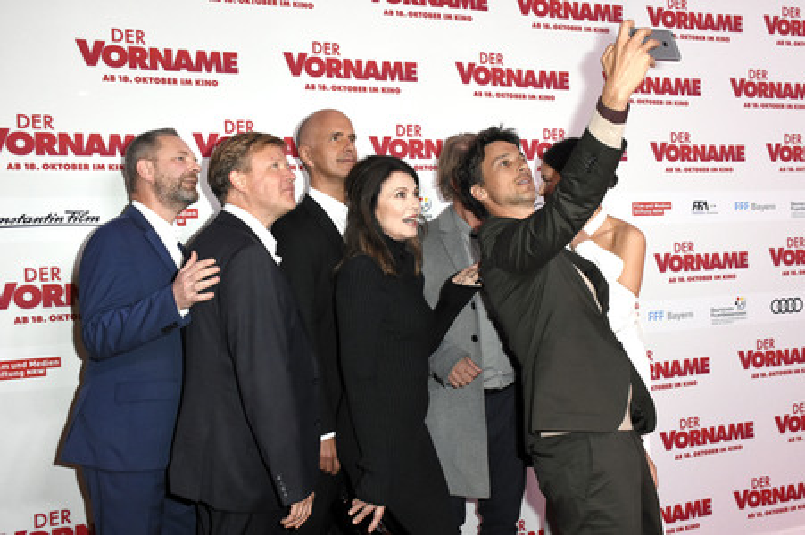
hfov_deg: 49.6
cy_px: 268
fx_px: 871
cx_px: 402
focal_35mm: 39
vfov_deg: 34.2
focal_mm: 26
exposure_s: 1/160
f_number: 6.3
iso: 3200
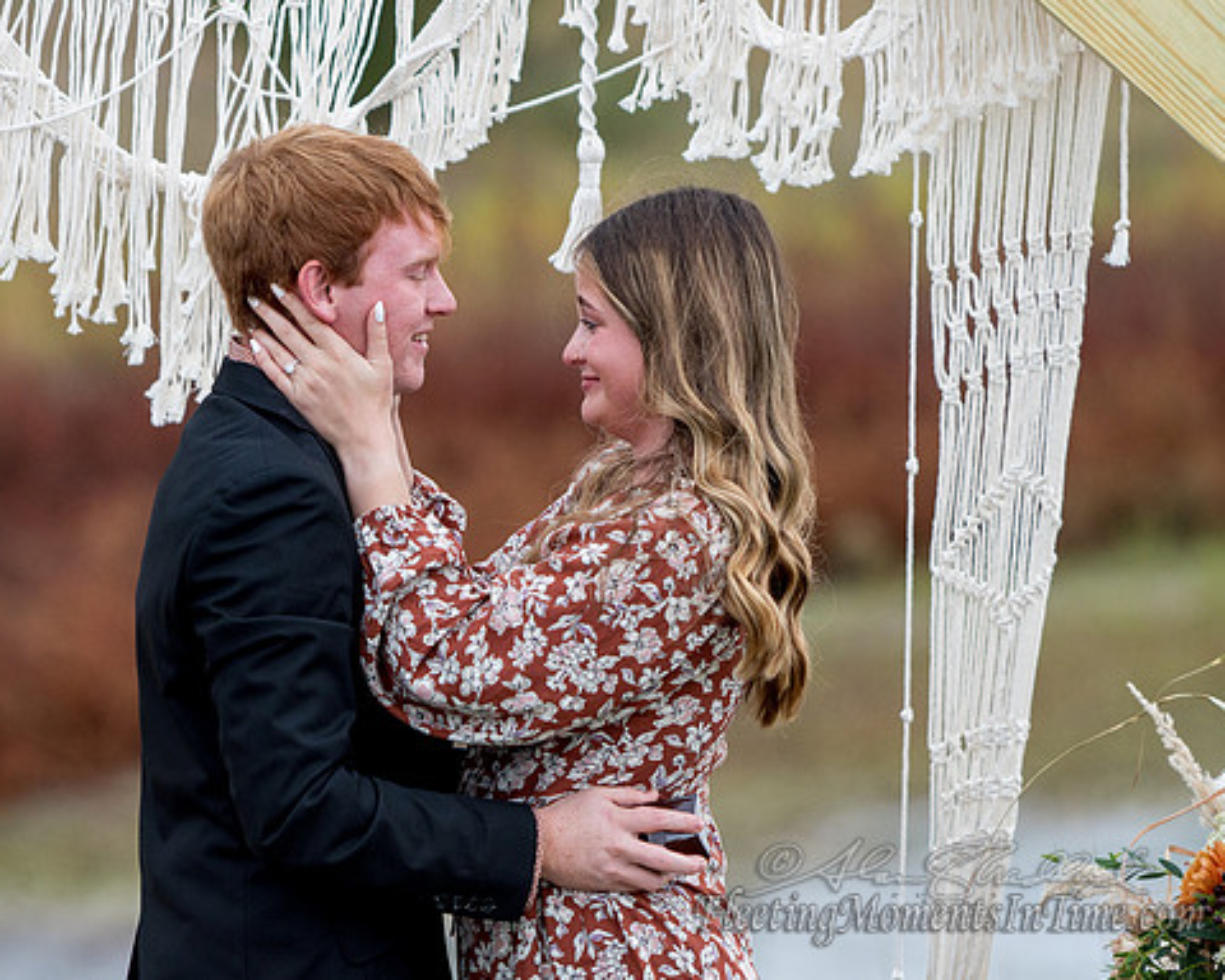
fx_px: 8230
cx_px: 503
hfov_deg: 8.5
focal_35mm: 227
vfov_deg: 6.8
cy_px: 489
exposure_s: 1/400
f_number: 3.5
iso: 400
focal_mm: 200
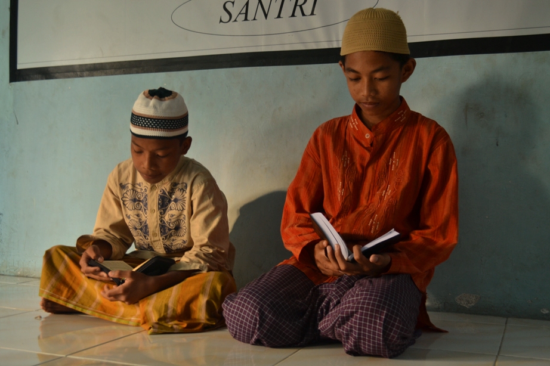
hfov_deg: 43.6
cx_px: 275
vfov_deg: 29.8
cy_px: 183
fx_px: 687
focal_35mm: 45
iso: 400
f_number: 5.6
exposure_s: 1/15
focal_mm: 30
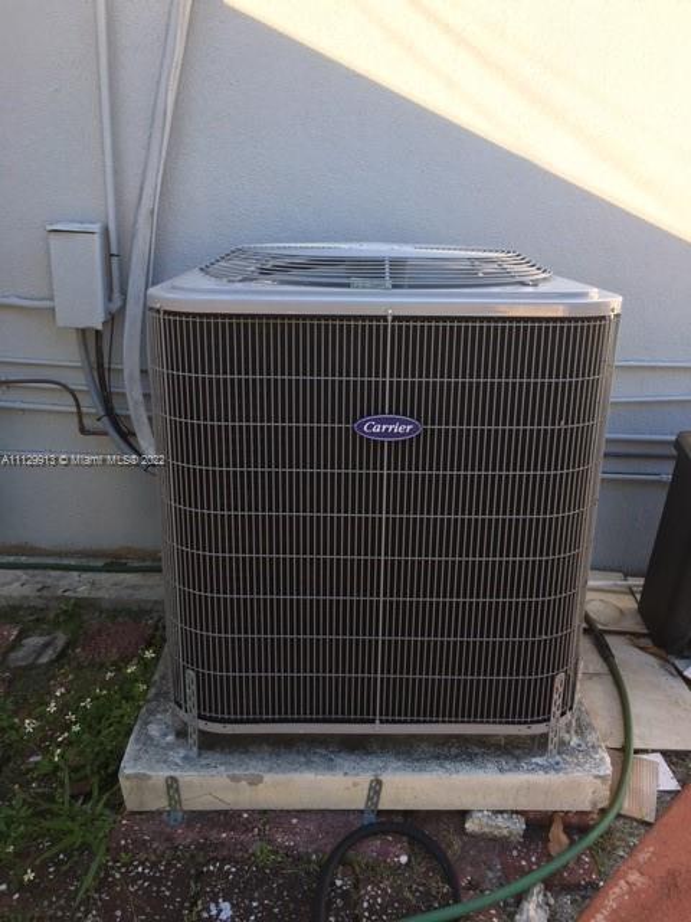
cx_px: 346
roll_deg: -2.7
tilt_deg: -17.8
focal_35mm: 29
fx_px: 772
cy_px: 461
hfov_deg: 48.2
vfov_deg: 61.7
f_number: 2.2
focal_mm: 4.15
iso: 25
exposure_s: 1/143
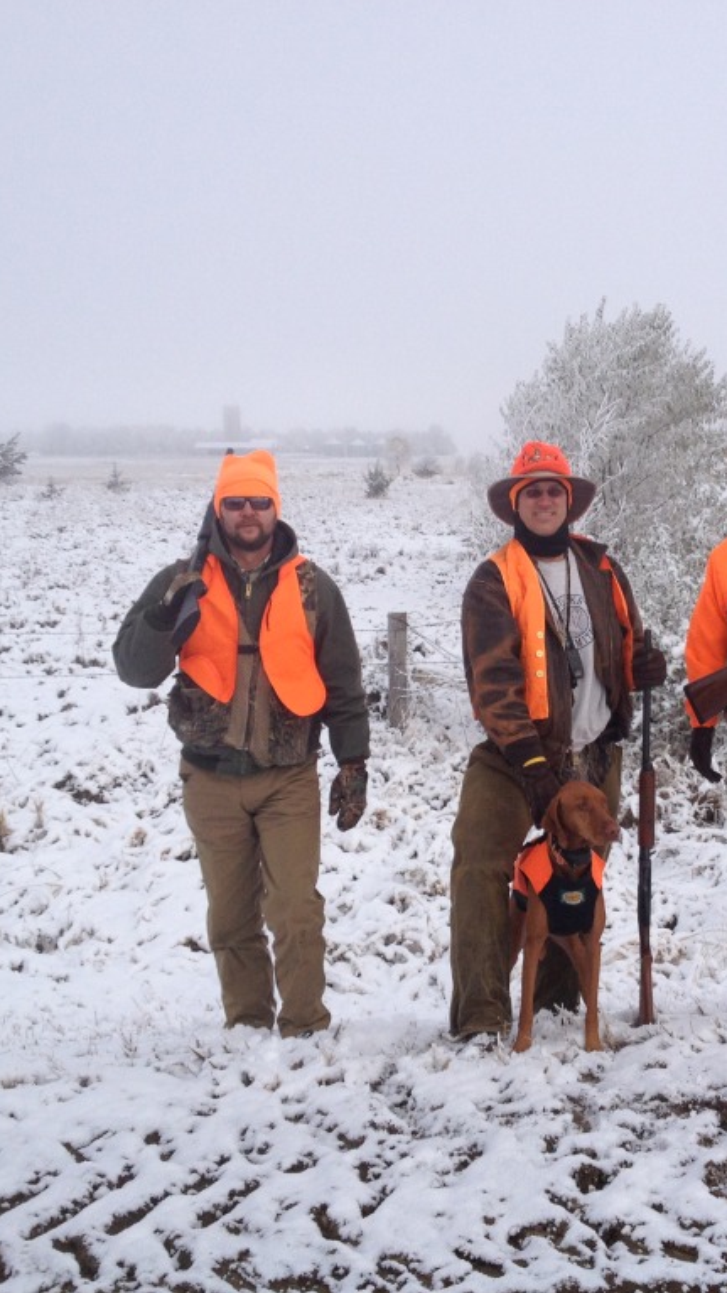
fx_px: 1747
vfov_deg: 40.6
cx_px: 606
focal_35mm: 51
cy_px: 646
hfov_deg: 23.1
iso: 50
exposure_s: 1/2304
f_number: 2.4
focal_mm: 4.28
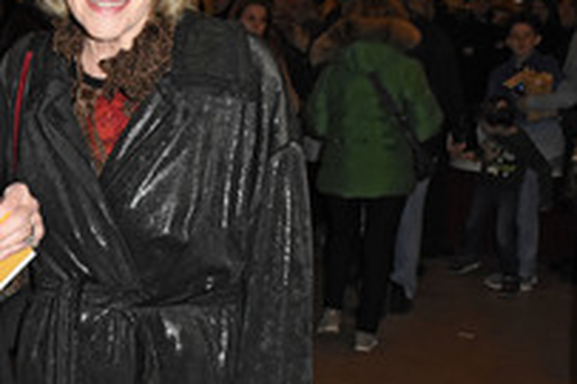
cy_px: 225
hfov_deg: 30.3
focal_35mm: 60
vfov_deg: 22.6
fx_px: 961
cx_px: -41
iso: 2500
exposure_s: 1/125
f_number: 6.3
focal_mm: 18
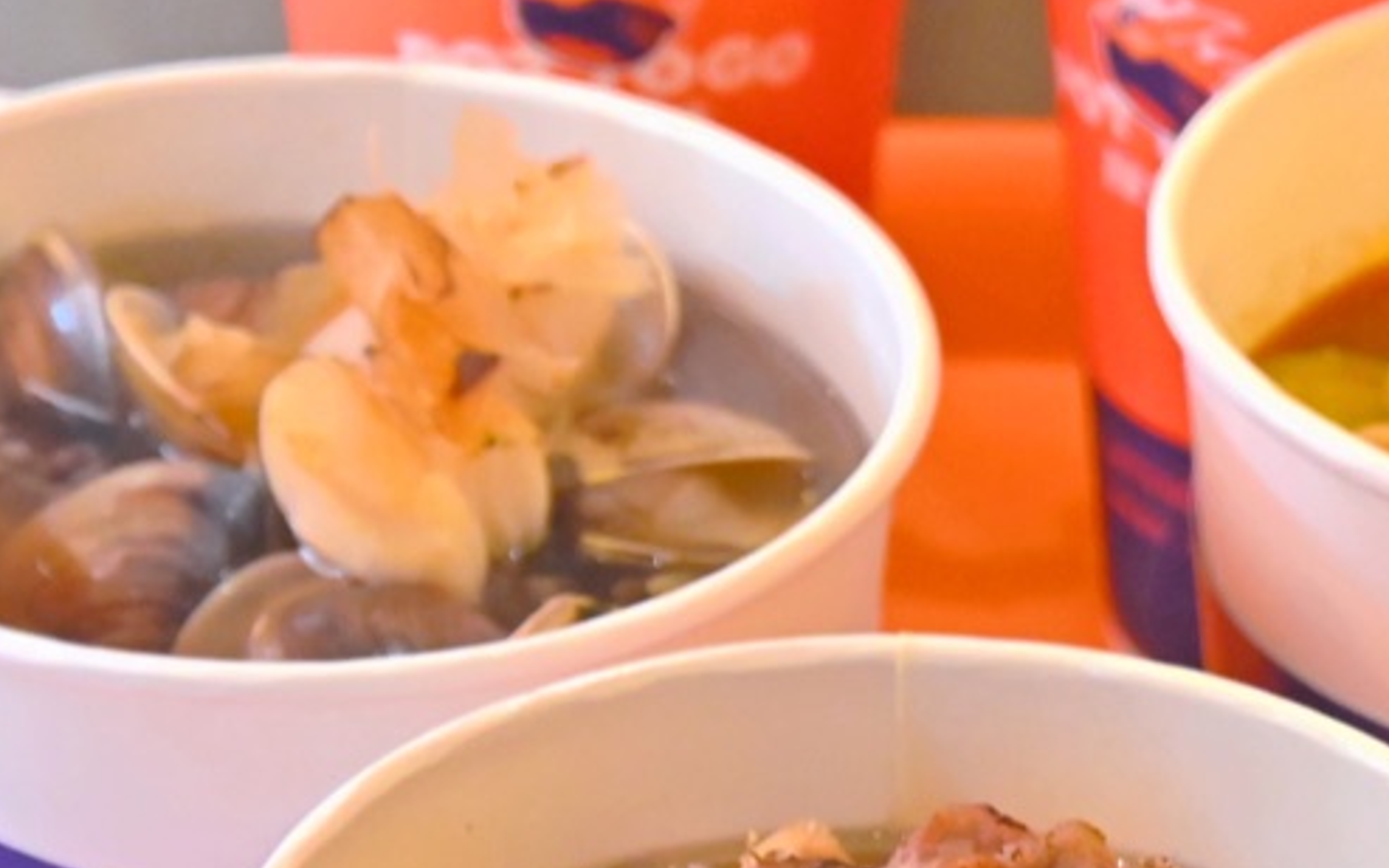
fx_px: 15481
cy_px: 948
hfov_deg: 5.1
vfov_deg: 3.2
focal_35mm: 409
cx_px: 1195
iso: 5000
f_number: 6.3
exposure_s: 1/800
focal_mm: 110
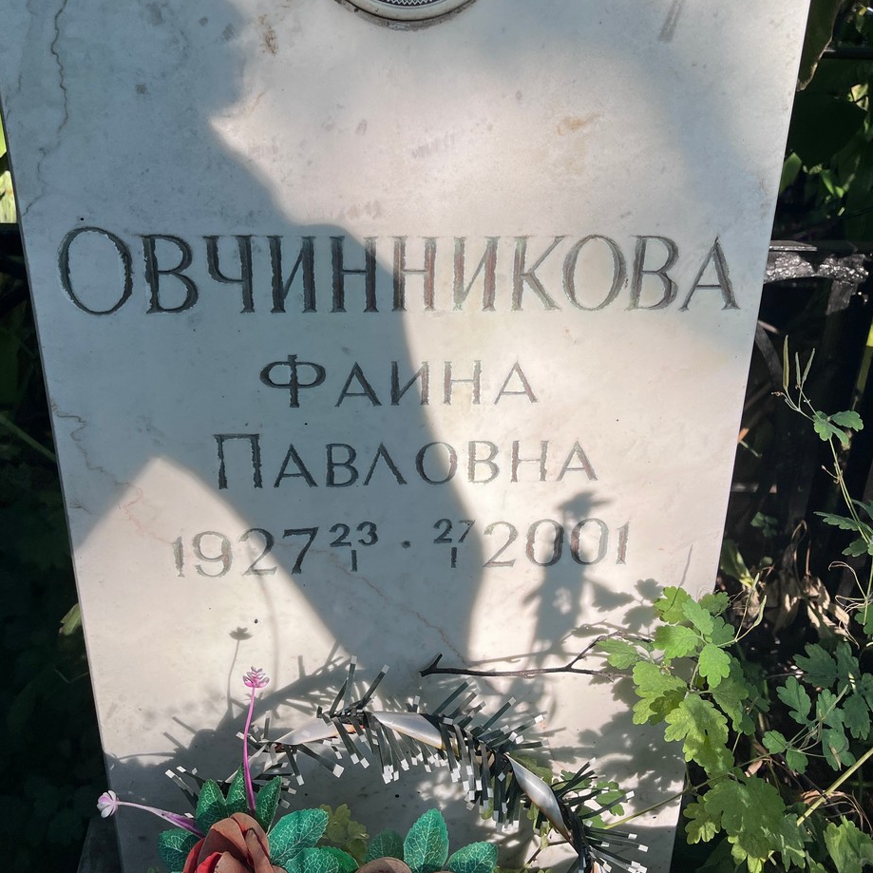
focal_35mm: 36
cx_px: 447
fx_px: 1027
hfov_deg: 46.0
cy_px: 440
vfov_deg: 46.0
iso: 50
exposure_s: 1/1075
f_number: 1.6
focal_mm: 5.1
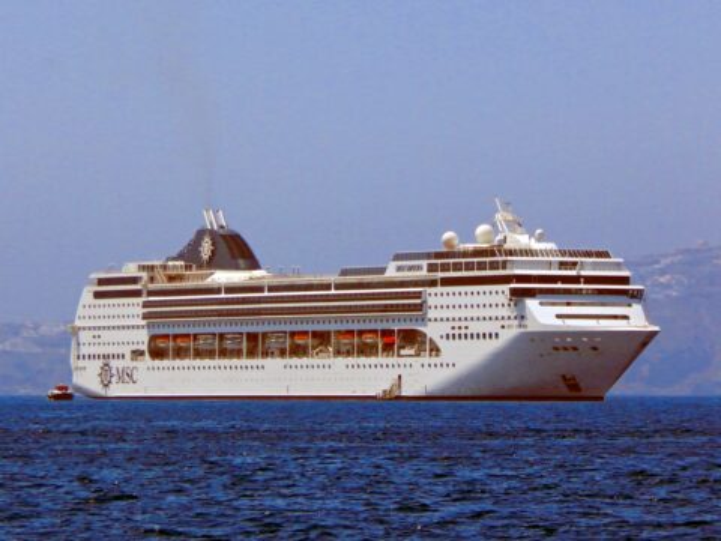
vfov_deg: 6.4
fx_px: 4874
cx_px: 360
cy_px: 270
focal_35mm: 234
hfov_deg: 8.5
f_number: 5.6
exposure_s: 1/1000
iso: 125
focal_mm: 41.7
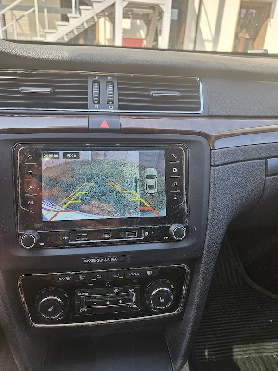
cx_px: 139
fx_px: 246
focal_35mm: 23
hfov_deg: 58.9
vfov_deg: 73.9
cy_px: 186
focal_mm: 5.4
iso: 125
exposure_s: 1/370
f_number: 1.8
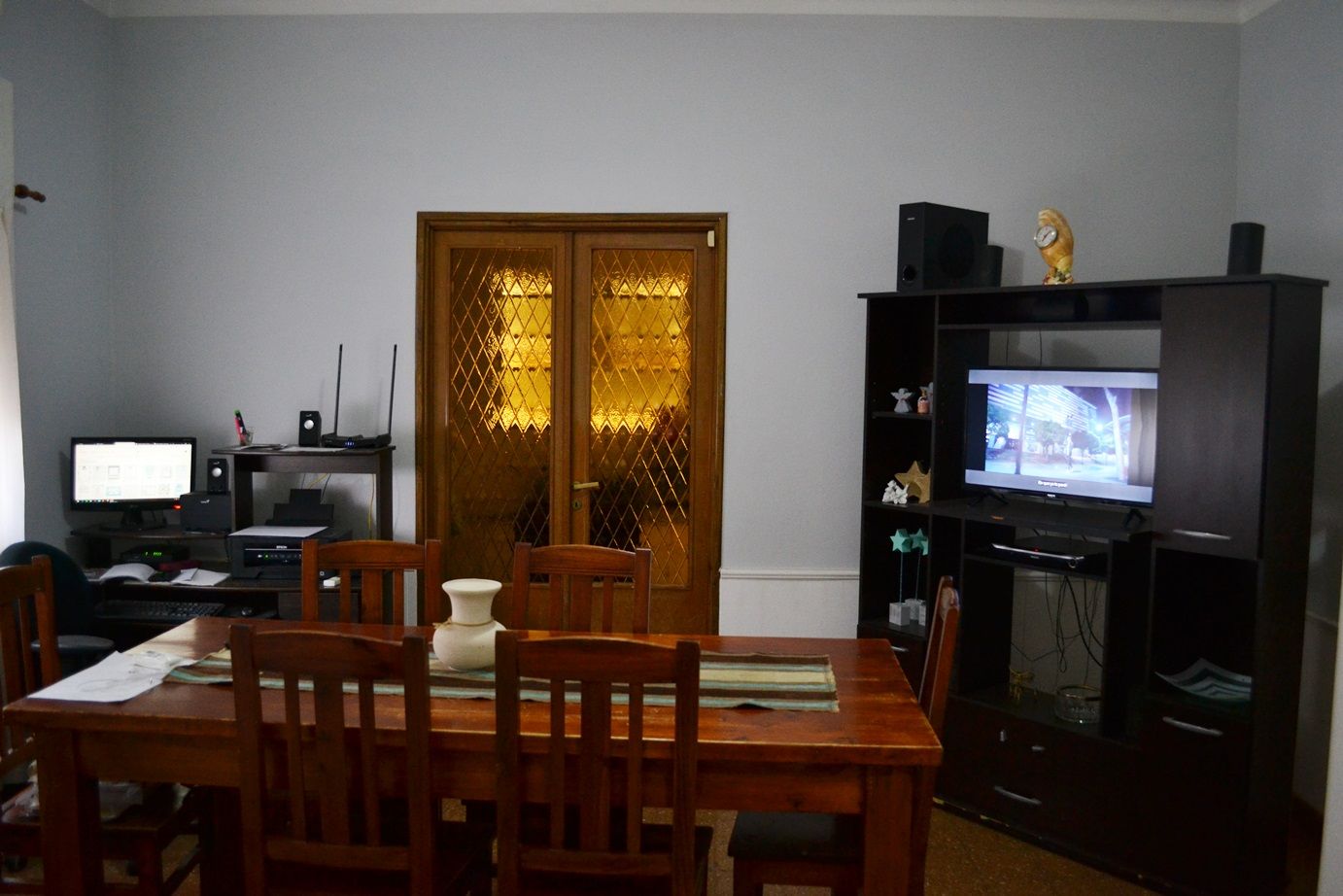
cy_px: 448
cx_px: 672
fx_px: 1119
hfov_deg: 61.9
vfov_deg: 43.6
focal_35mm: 30
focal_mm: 20
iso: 800
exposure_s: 1/40
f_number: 3.8
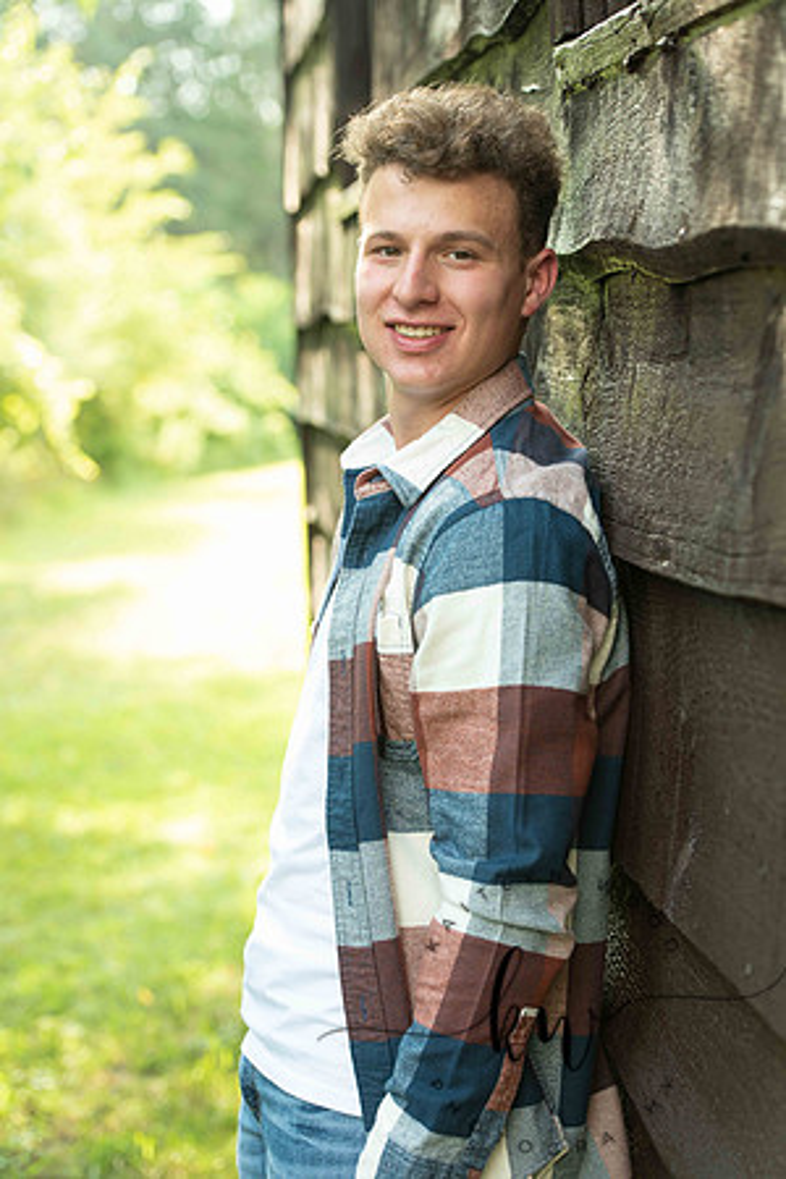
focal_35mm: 80
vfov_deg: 25.4
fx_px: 2620
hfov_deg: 17.1
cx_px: 393
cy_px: 590
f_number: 4
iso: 400
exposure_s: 1/200
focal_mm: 80
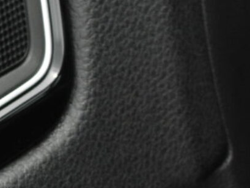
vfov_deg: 6.3
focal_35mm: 235
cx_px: -238
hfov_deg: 8.1
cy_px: 35
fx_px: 1698
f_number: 3.5
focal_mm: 10.7
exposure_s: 1/250
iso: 100
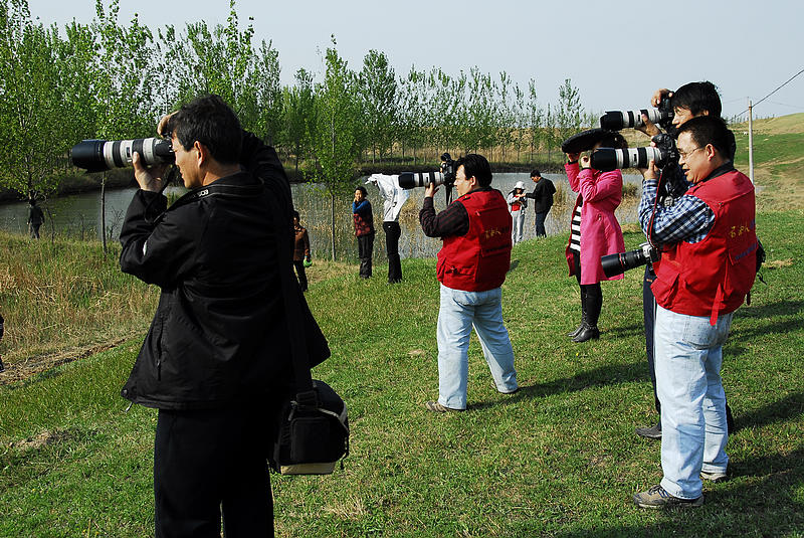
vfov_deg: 32.0
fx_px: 939
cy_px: 269
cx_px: 402
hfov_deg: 46.4
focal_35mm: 42
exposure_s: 1/320
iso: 140
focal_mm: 28
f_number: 5.6
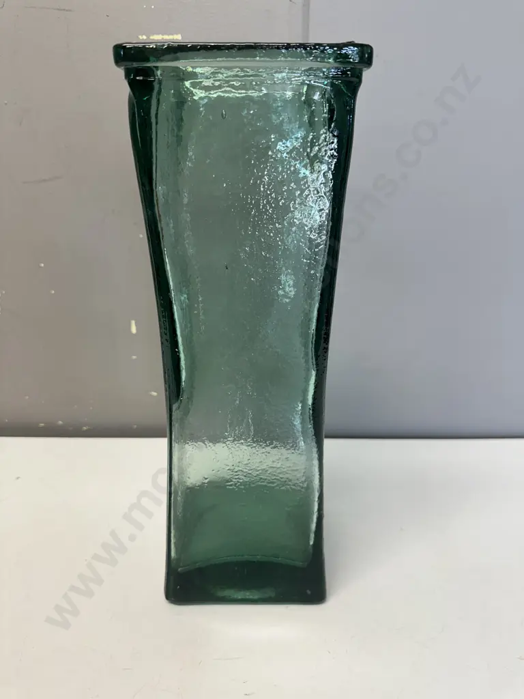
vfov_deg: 71.6
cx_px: 262
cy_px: 350
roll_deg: +0.0
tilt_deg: -20.9
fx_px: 484
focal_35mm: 24
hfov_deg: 56.8
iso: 100
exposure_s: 1/100
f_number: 1.78
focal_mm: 6.86
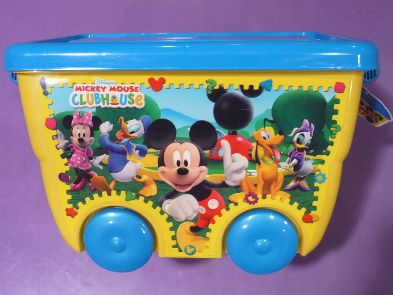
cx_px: 196
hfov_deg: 43.8
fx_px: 488
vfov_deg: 33.6
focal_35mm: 43
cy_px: 148
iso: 400
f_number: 3.4
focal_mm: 7
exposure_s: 1/30
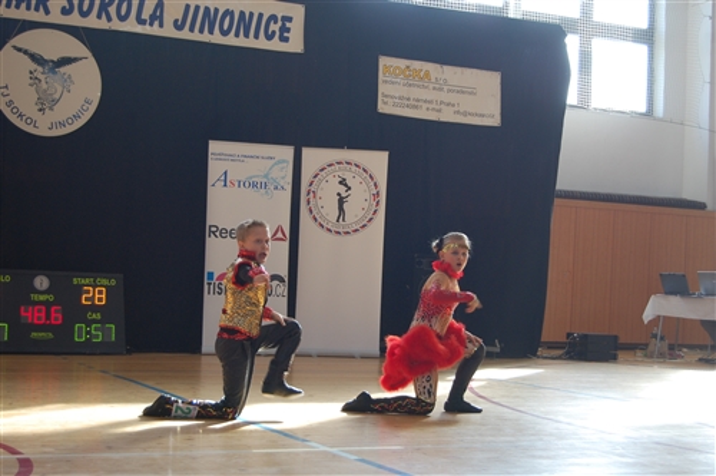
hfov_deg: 33.4
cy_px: 238
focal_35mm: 60
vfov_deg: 22.6
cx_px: 358
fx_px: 1192
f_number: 5
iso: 400
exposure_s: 1/100
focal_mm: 40
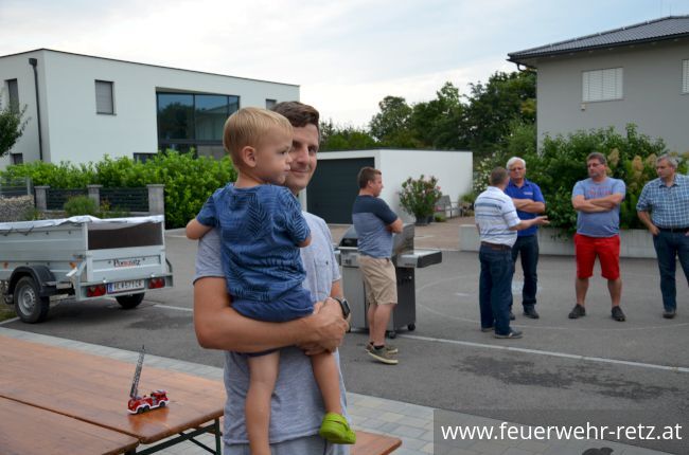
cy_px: 228
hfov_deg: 53.2
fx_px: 687
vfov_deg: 36.7
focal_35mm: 36
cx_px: 344
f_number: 5.6
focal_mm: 24
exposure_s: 1/125
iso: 360
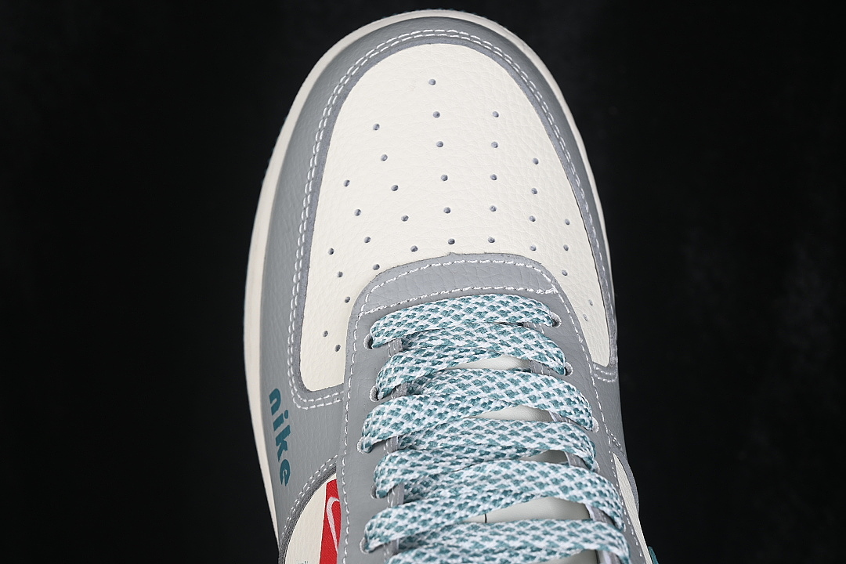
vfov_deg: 18.2
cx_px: 423
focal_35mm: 75
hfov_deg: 27.0
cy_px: 282
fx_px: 1762
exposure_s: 1/80
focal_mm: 50
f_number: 7.1
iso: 160
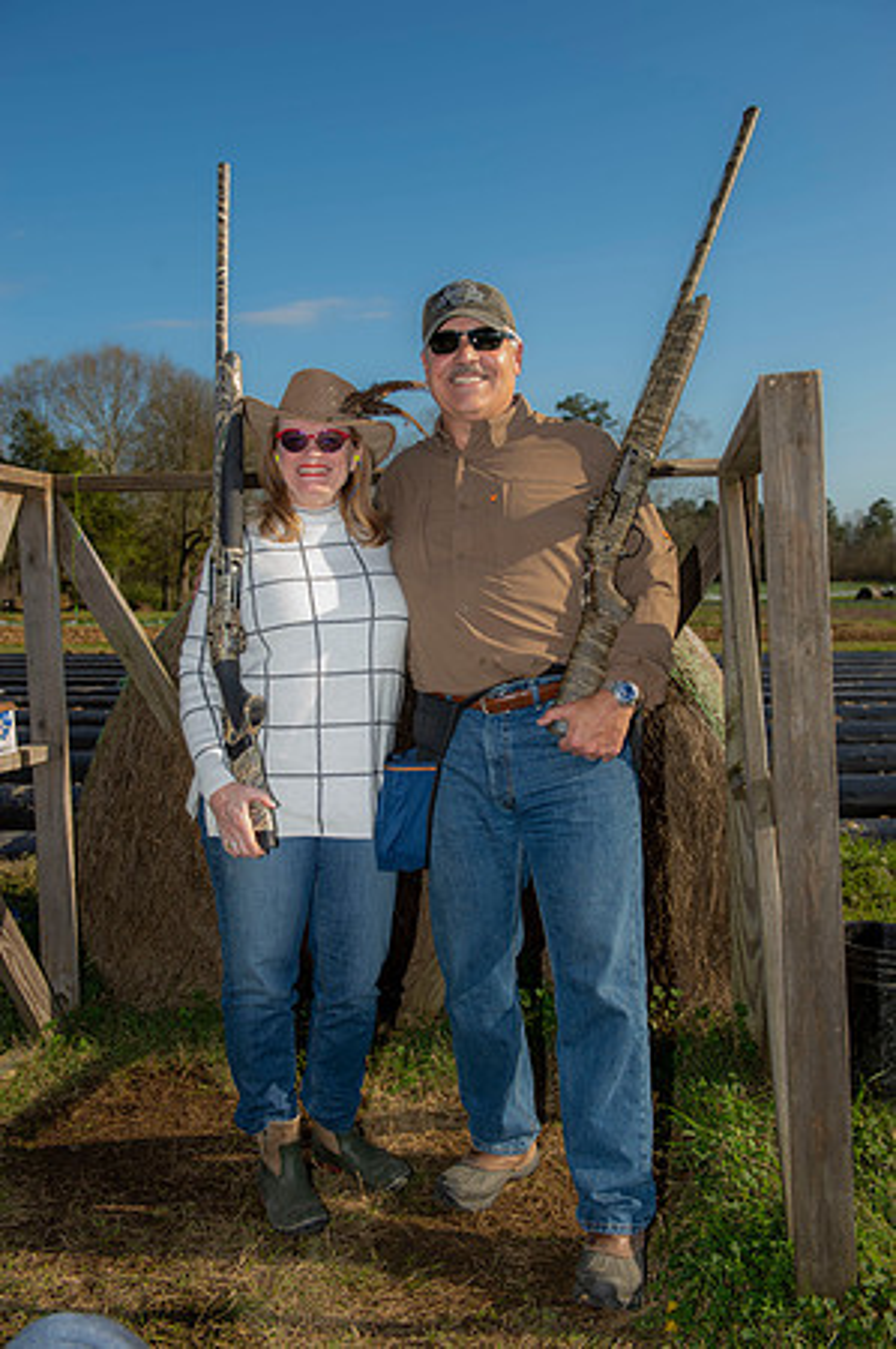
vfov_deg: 55.8
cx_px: 448
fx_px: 1272
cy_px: 674
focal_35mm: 34
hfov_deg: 38.8
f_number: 5.6
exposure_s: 1/250
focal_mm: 34
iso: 50
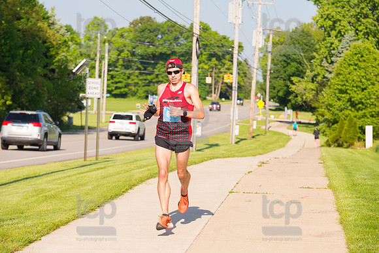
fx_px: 1369
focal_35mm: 130
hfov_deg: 15.8
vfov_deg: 10.6
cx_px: 190
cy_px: 126
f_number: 5.6
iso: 400
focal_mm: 130
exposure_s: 1/1250
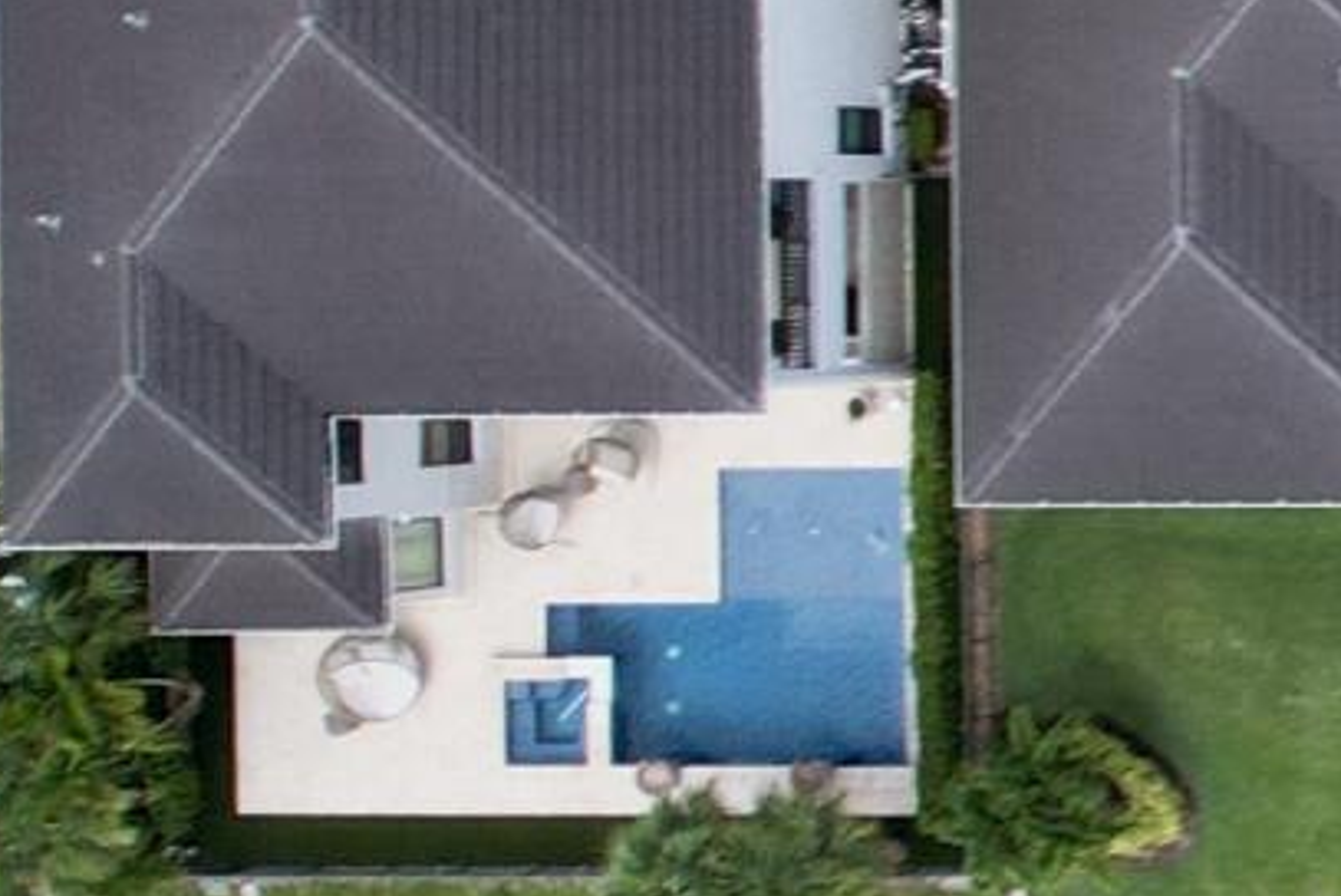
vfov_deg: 8.5
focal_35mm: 162
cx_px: 3733
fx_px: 6039
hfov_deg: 10.1
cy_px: 323
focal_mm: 8.38
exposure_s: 1/1600
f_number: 2.8
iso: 150
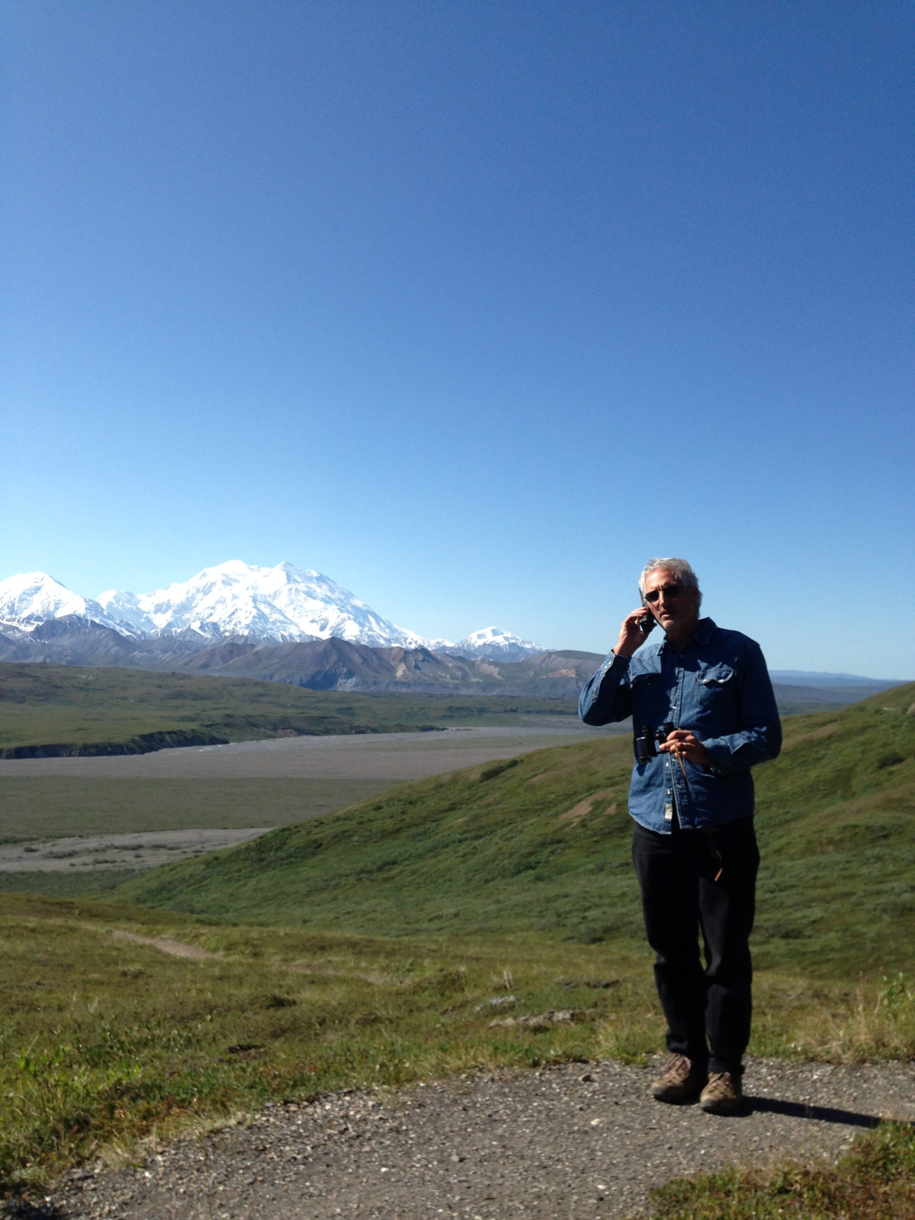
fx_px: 1163
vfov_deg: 55.4
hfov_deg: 42.9
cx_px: 458
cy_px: 610
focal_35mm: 33
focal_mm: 4.12
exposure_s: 1/1808
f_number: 2.4
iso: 64
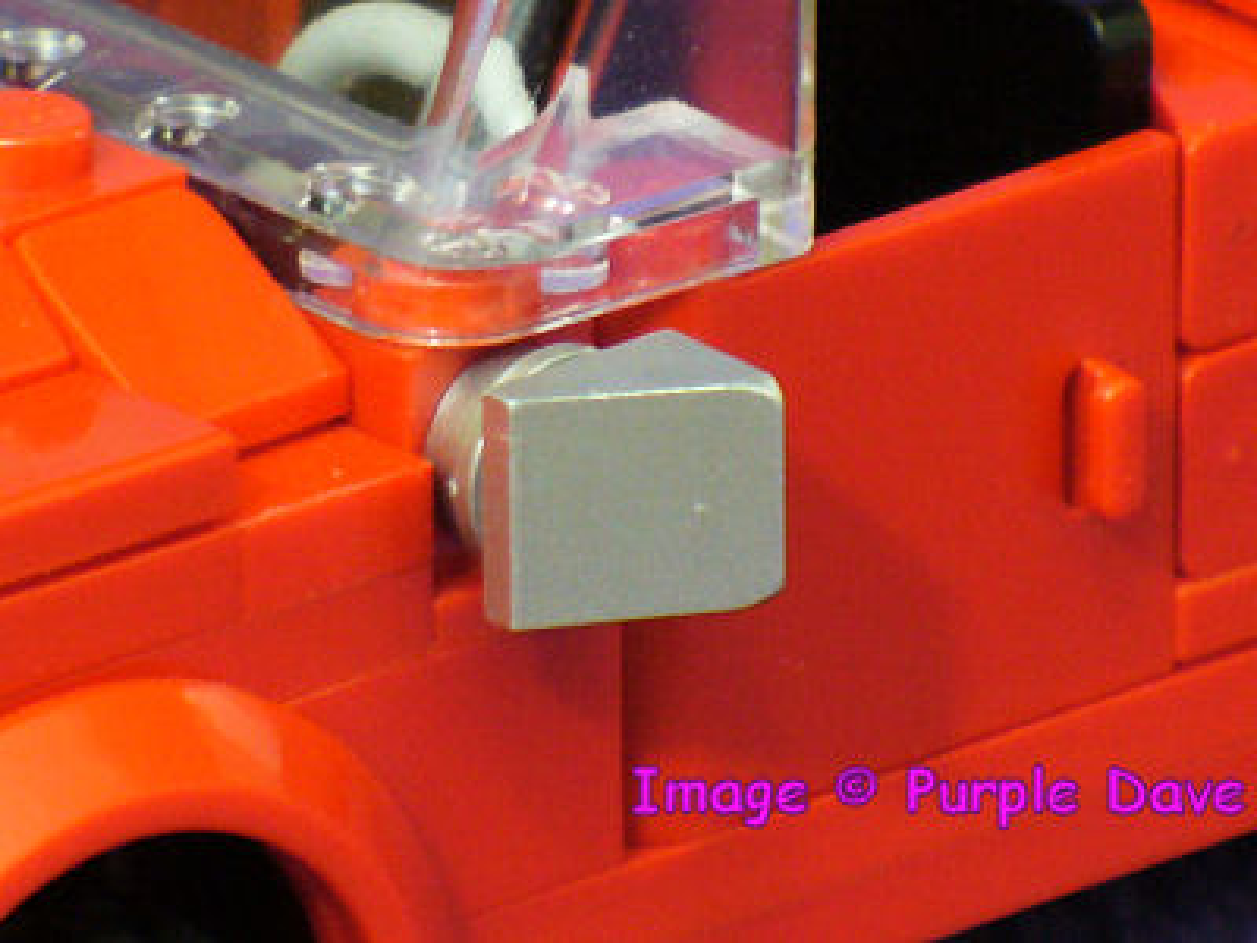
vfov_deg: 6.7
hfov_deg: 8.9
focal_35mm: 222
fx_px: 8061
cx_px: 628
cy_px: 472
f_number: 4.5
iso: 200
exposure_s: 1/3.2
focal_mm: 36.6
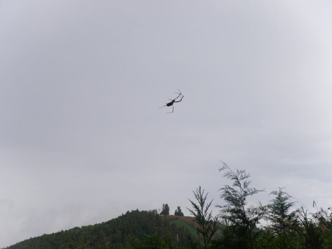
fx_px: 336
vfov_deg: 40.7
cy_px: 124
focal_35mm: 35
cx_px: 166
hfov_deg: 52.6
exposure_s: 1/320
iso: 64
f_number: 6.3
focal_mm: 6.2
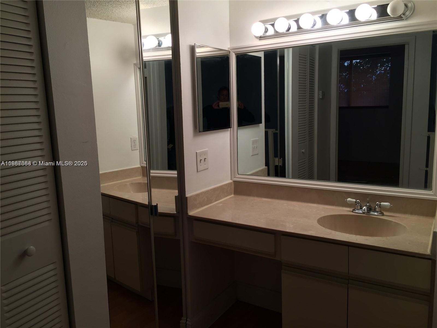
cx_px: 218
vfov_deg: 48.2
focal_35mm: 29
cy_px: 164
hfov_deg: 61.7
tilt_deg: -8.4
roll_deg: +1.7
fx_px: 366
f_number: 2.2
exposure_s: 1/40
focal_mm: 4.15
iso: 32
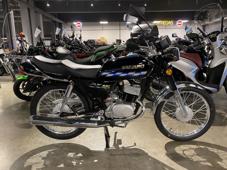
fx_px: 170
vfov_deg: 53.1
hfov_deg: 67.3
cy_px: 85
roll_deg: +1.0
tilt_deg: -13.5
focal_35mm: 26
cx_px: 114
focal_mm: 4.25
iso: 320
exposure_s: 1/50
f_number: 1.8
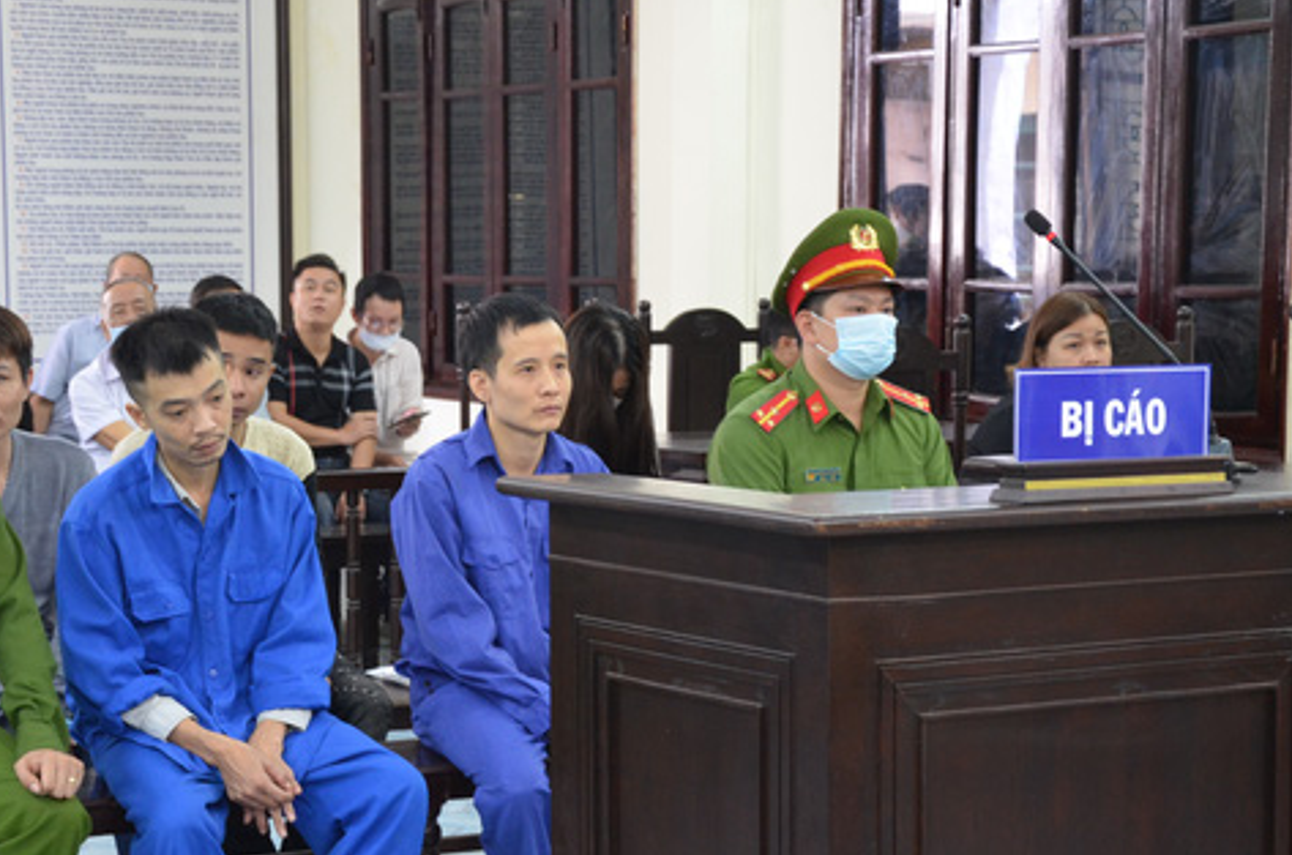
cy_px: 561
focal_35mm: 88
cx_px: 514
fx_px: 3151
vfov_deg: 15.4
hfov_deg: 23.1
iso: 1250
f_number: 4.8
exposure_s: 1/13
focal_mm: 42
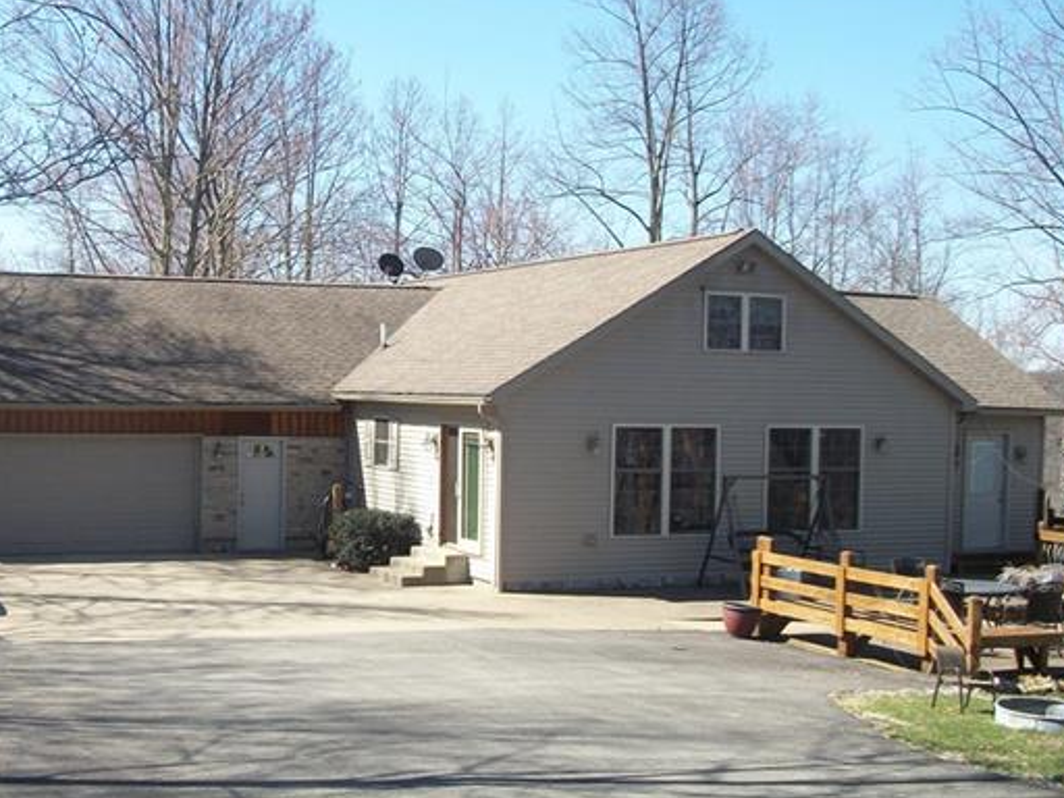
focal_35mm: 50
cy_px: 466
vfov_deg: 29.1
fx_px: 1537
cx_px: 328
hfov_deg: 37.6
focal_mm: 5.7
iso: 80
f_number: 8.8
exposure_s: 1/100
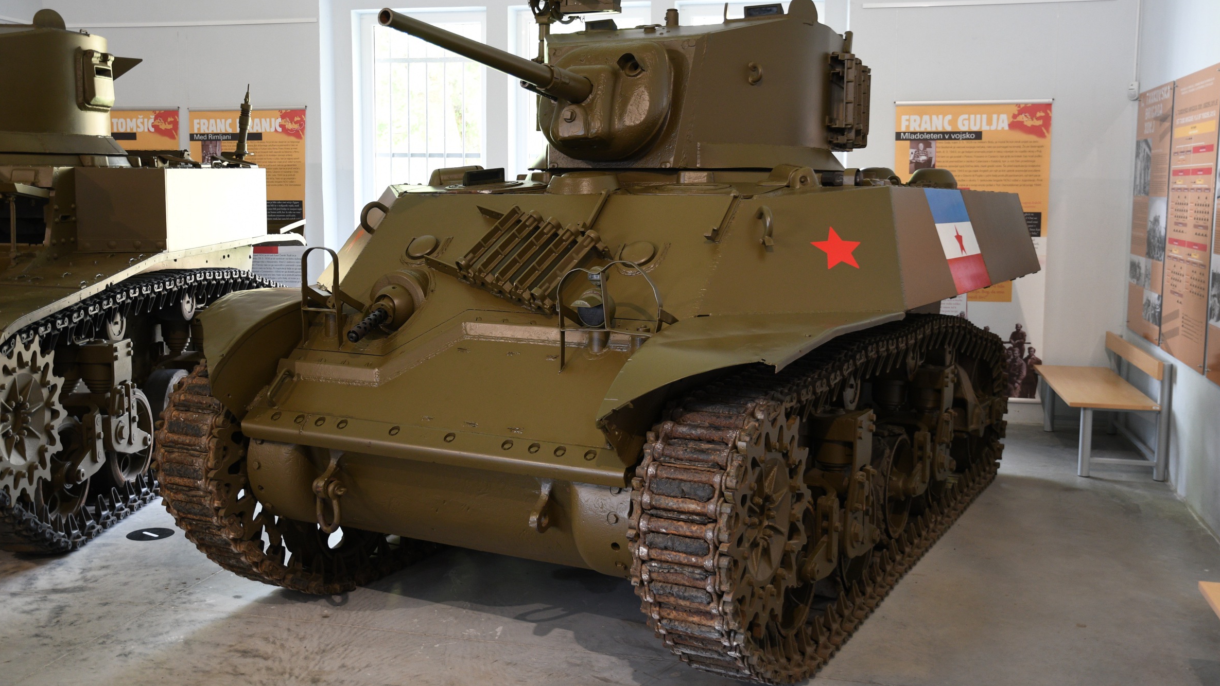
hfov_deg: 56.6
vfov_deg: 33.7
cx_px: 612
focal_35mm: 35
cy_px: 303
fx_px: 1132
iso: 500
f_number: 3.2
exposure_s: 1/40
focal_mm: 22
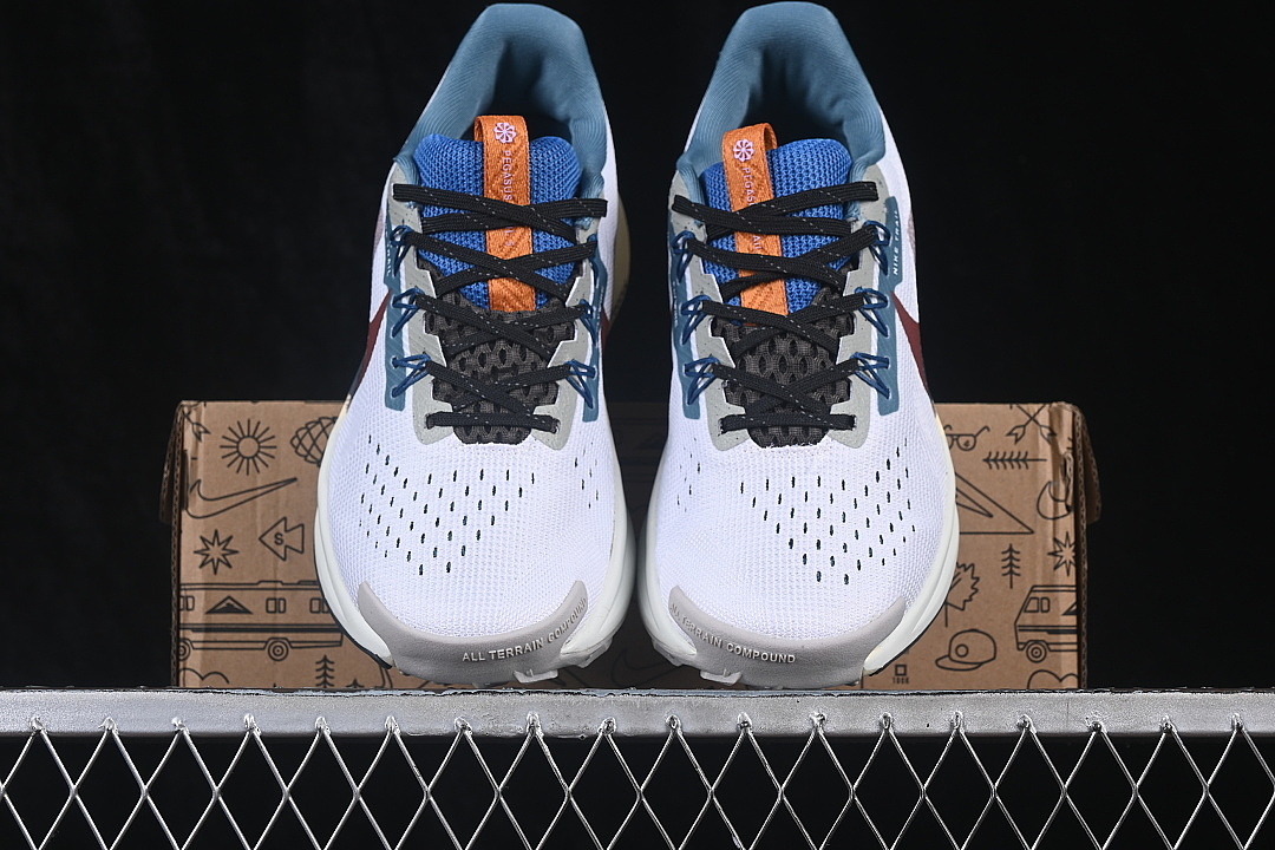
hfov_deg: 27.0
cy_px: 425
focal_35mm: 75
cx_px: 638
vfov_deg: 18.2
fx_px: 2656
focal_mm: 50
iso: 160
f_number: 8
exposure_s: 1/80
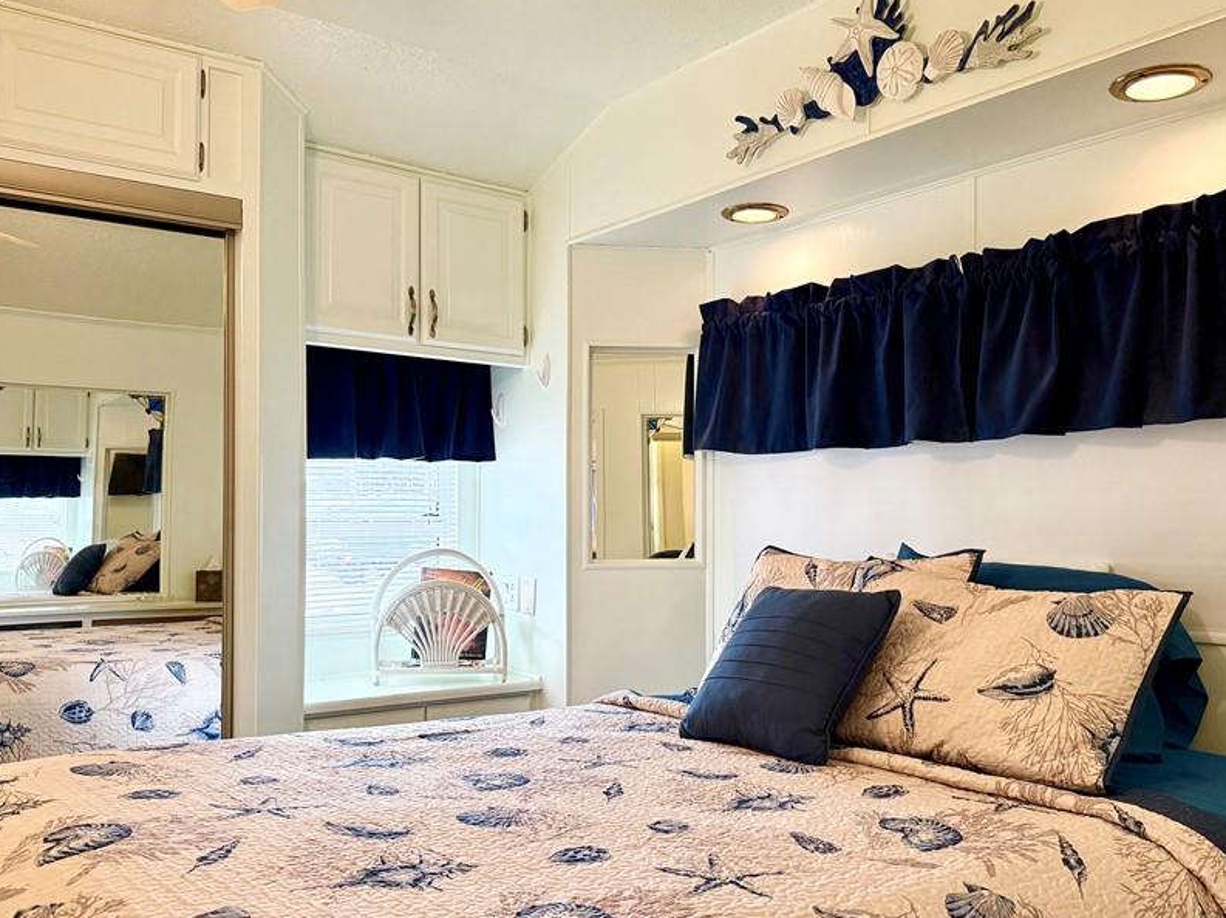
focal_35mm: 31
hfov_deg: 58.3
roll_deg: +0.9
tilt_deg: +1.7
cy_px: 498
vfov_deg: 45.4
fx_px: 1097
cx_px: 649
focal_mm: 6.76
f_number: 1.78
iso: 320
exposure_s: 1/120
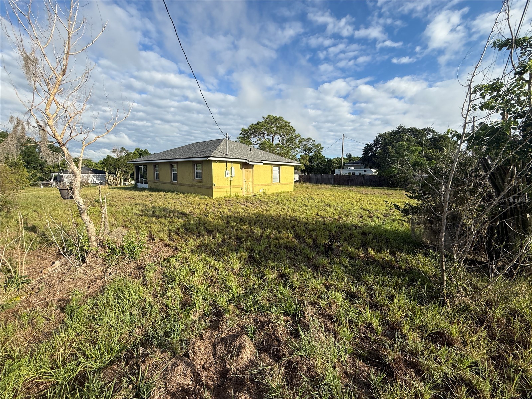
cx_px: 266
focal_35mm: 14
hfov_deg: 102.1
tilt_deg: -7.1
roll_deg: -0.9
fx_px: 215
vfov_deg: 85.7
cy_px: 200
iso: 50
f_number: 2.2
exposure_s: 1/1312
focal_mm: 2.22
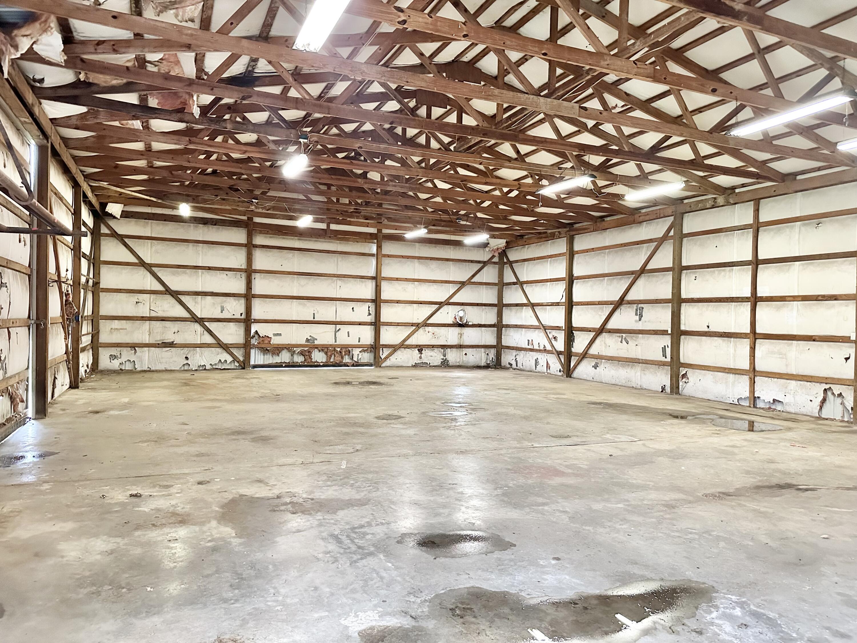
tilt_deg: -0.3
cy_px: 322
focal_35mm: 24
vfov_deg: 56.8
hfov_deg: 71.6
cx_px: 428
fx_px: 594
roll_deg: -1.4
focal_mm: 6.86
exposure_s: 1/60
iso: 800
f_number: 1.78
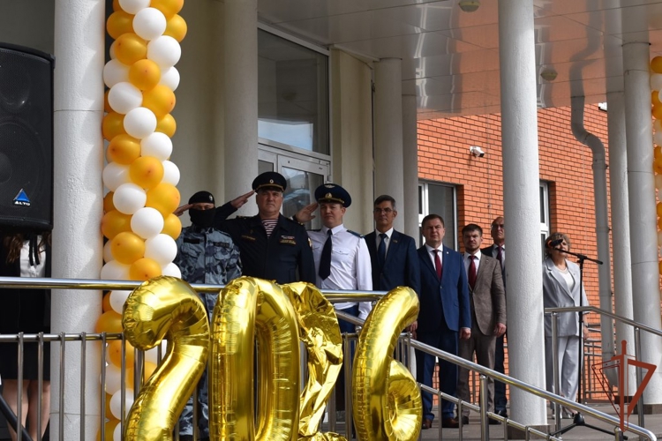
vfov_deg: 26.5
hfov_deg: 38.9
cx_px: 331
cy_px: 220
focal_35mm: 51
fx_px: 938
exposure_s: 1/320
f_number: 9
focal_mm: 34
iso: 100
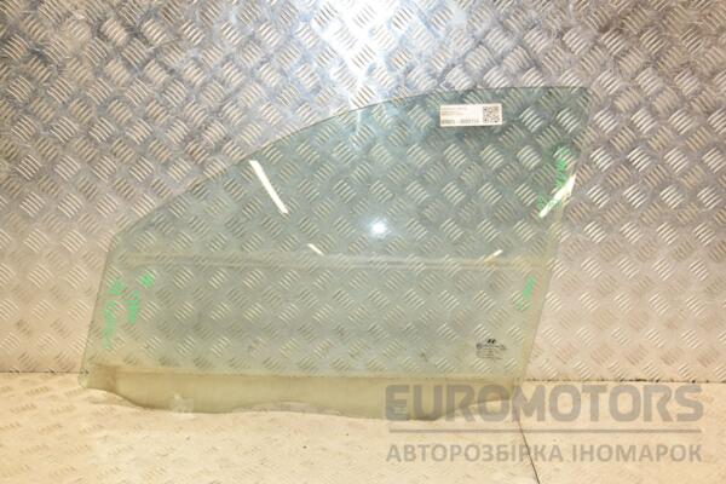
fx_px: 907
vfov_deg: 29.9
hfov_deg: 43.6
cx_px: 363
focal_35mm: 45
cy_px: 242
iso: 800
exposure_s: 1/200
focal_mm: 30
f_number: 6.3
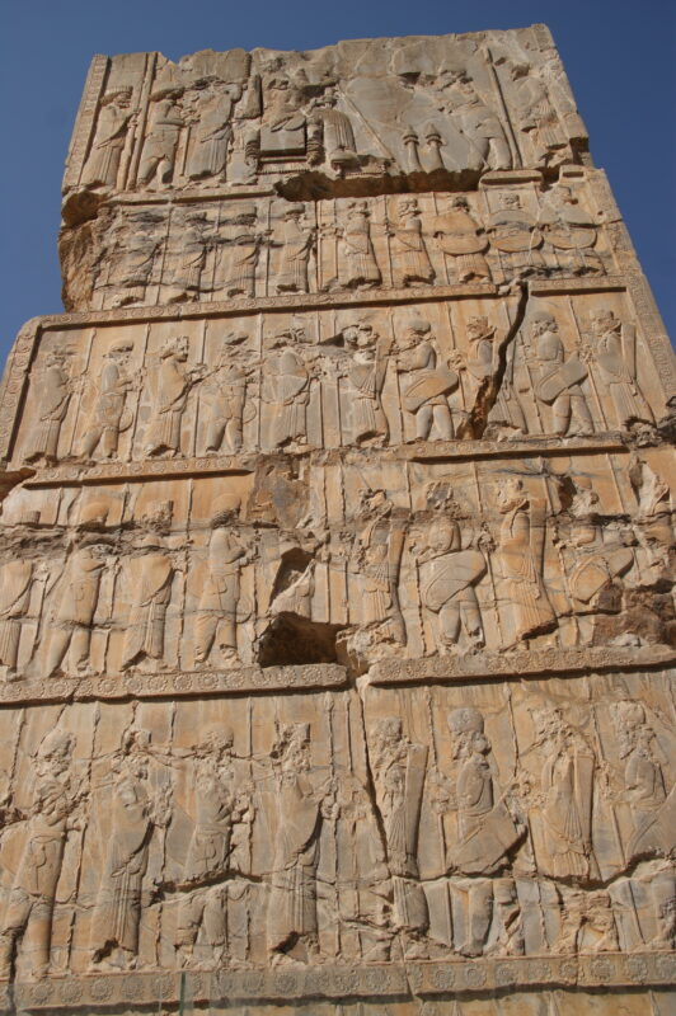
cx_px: 338
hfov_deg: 43.5
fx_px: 846
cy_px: 508
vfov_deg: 62.0
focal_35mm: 30
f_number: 6.3
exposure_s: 1/640
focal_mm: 20
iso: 100
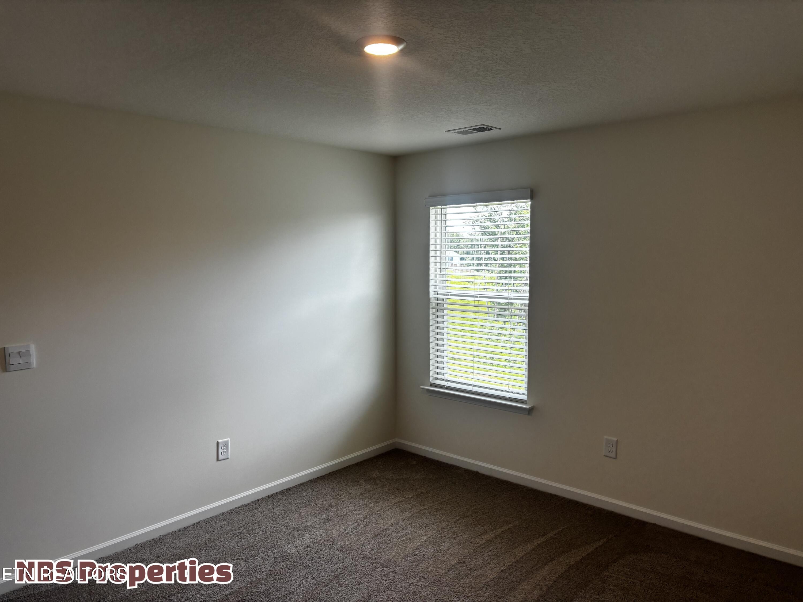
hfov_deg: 67.3
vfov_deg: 53.1
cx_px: 402
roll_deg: +0.9
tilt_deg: -4.2
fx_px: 603
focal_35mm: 26
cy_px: 301
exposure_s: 1/120
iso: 64
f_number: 1.6
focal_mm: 5.96
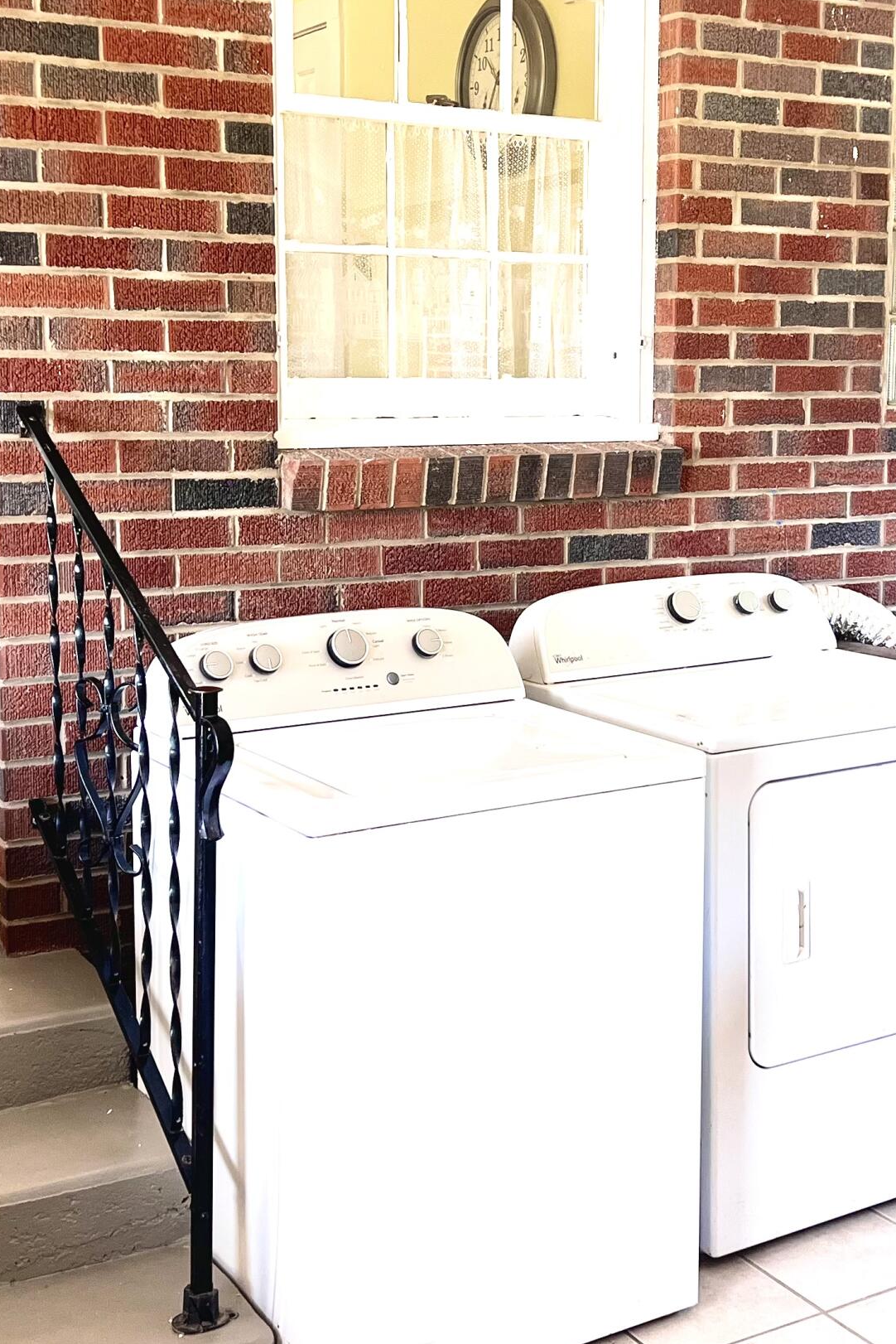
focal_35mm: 50
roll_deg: +0.1
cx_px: 521
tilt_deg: -7.2
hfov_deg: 27.0
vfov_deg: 39.5
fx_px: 1866
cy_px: 601
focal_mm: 5.7
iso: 100
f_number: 1.5
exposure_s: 1/121
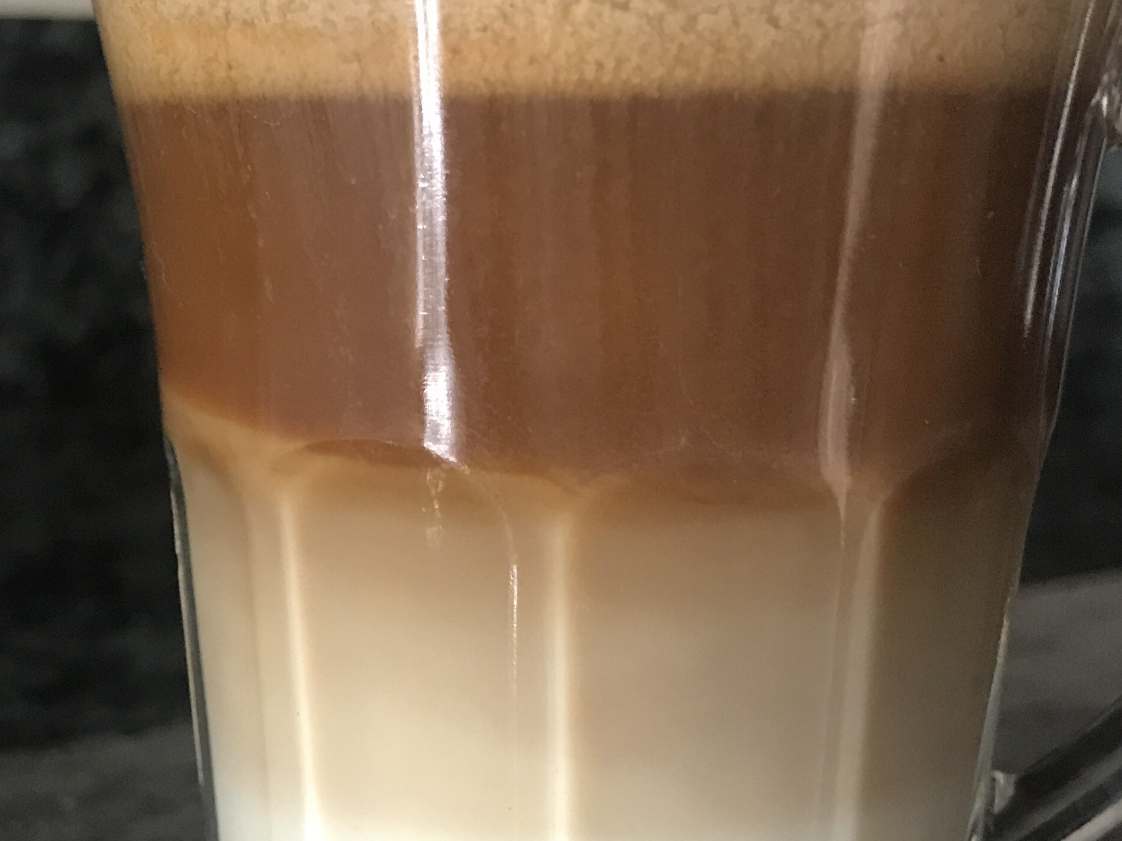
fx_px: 1945
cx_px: 274
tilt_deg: -8.8
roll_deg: -0.4
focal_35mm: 60
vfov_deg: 24.4
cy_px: 486
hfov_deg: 31.6
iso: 80
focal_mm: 3.99
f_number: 1.8
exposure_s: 1/15
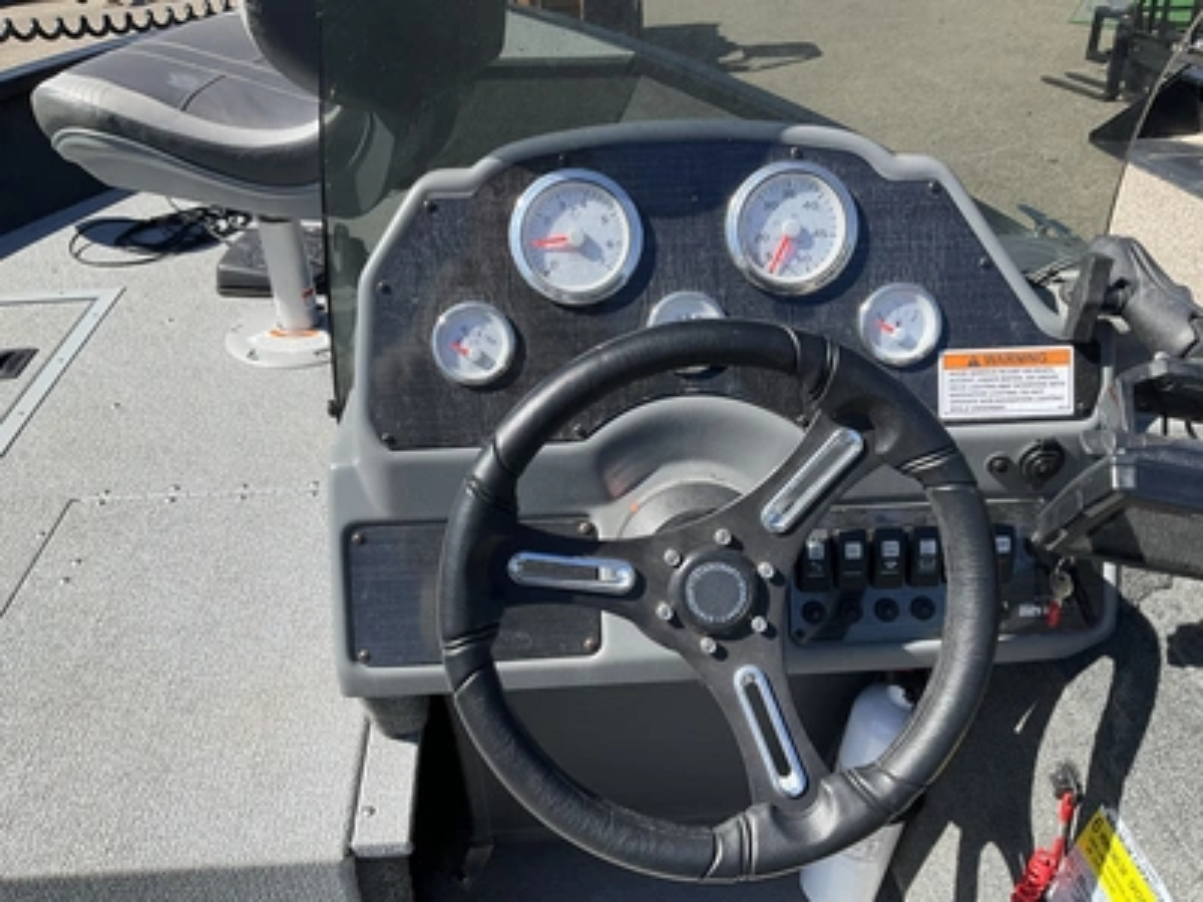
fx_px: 1008
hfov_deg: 61.7
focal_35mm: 29
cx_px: 602
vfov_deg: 48.2
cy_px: 451
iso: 25
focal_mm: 3
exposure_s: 1/1121
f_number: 1.8
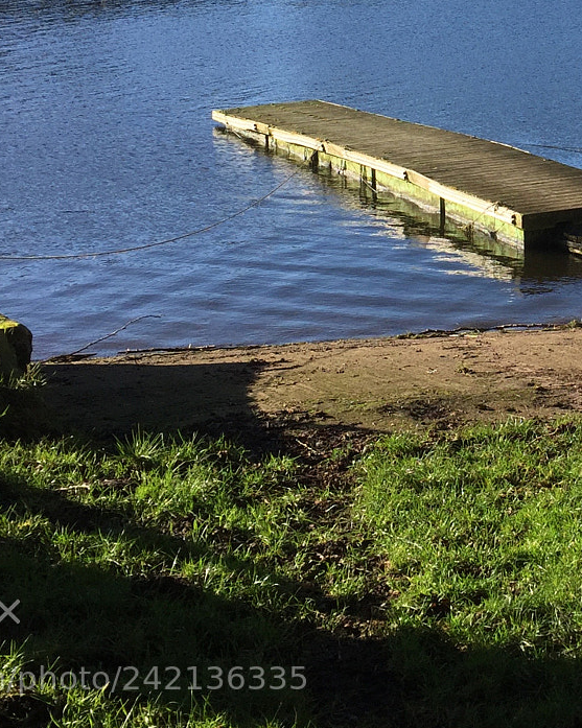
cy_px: 134
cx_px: 597
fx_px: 1400
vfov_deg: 28.5
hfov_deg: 22.5
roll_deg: -0.3
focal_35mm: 65
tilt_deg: -6.6
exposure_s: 1/1163
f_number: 2.2
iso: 32
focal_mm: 4.15
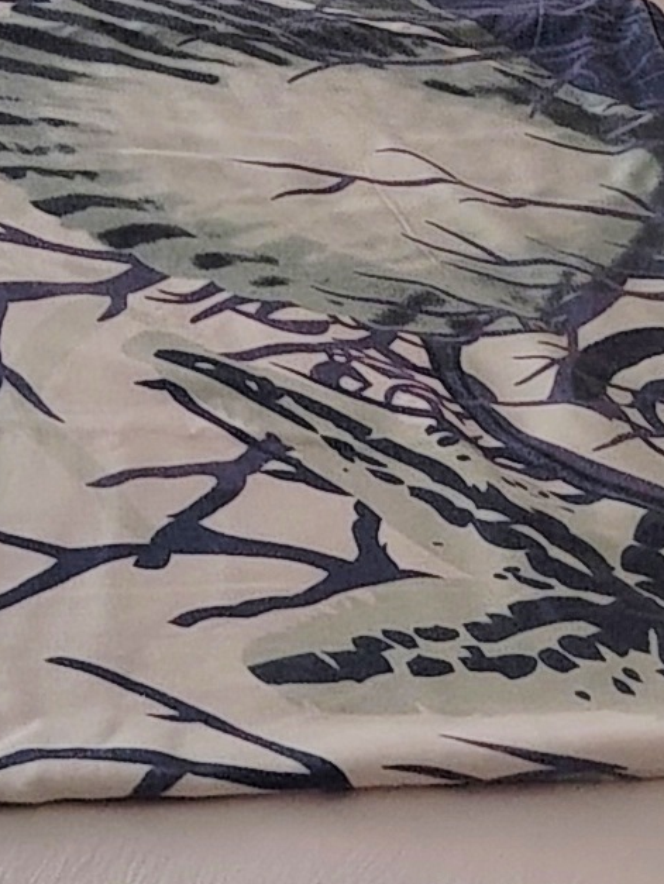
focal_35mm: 153
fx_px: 3909
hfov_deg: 9.5
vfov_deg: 12.3
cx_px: -283
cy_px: -415
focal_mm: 5.25
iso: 409
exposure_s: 1/100
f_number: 1.75
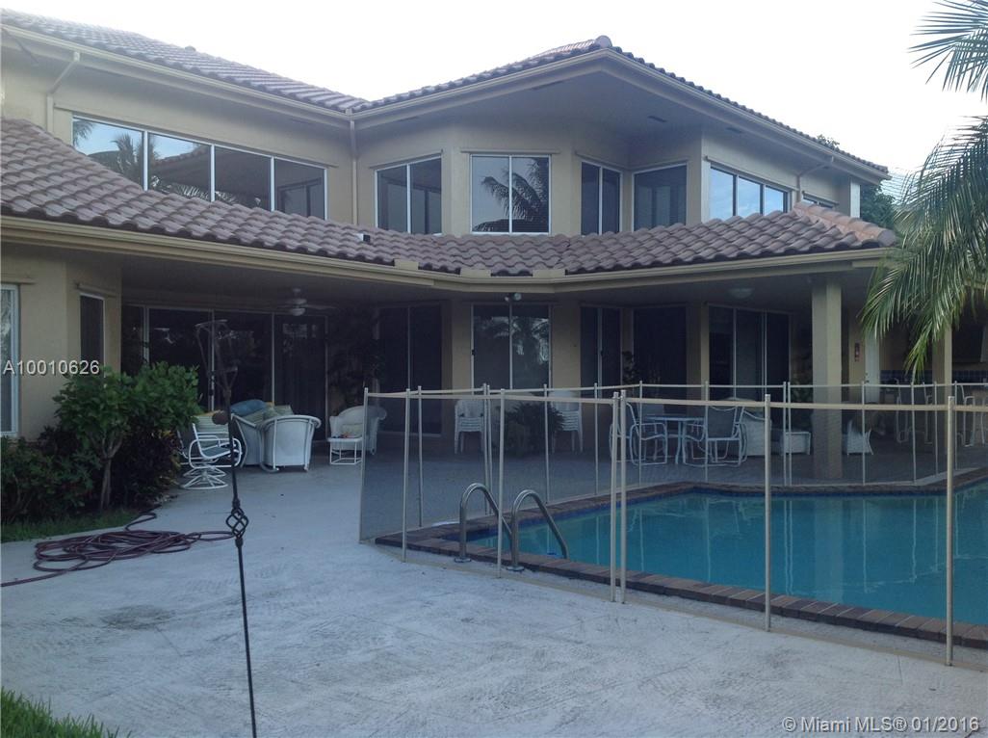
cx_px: 494
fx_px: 997
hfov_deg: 52.7
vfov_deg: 40.6
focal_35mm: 35
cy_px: 369
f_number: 2.4
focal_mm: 4.28
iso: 50
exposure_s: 1/185
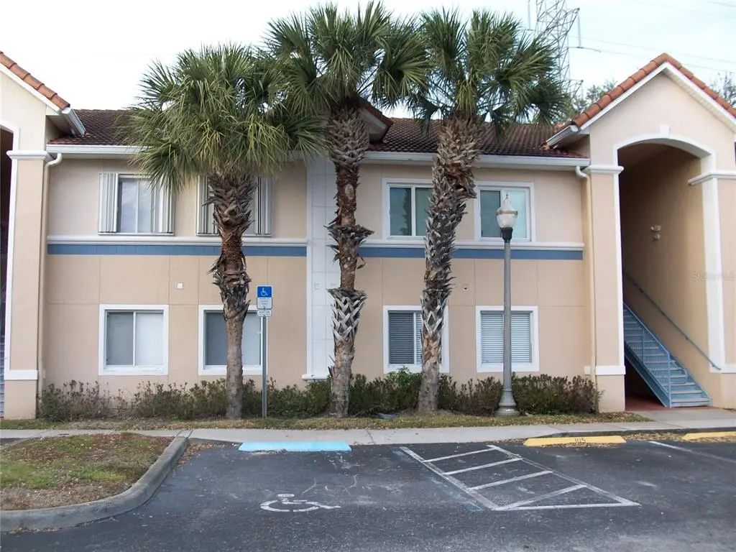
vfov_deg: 41.8
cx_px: 368
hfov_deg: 54.0
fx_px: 723
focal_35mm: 34
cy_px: 276
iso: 64
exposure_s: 1/111
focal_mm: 5.7
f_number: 2.8
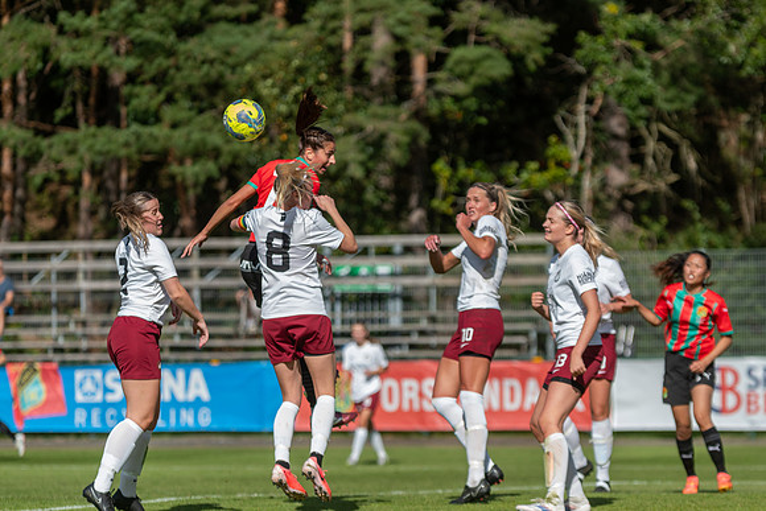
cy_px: 256
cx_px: 383
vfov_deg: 6.1
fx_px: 4788
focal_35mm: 225
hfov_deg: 9.1
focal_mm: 150
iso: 180
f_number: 3.2
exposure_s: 1/2000
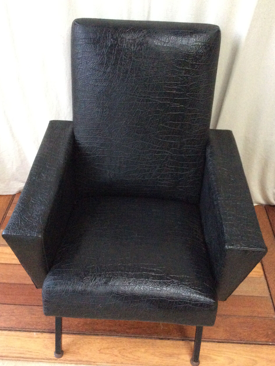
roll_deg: -1.0
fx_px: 350
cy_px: 188
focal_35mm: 33
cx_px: 136
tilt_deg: -41.7
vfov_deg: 55.3
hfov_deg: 42.9
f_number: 2.4
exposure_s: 1/17
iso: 500
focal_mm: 3.3
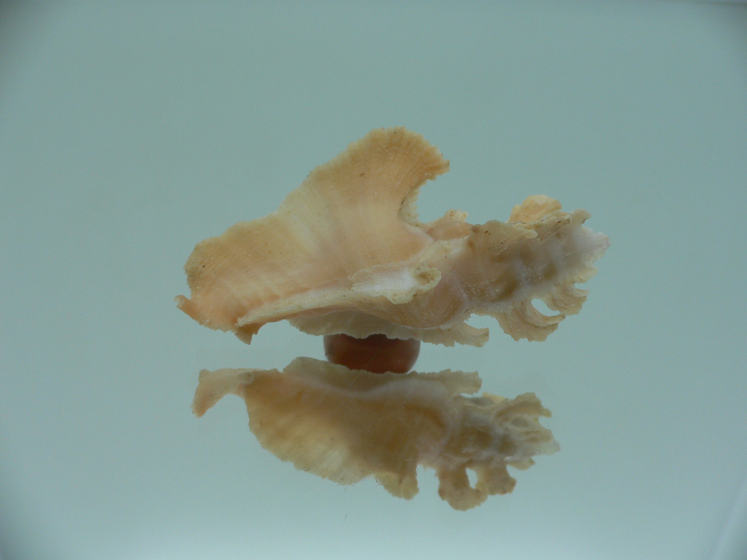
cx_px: 374
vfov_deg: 40.7
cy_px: 280
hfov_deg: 52.6
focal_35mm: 35
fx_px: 755
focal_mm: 4.6
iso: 80
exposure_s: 1/60
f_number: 2.8
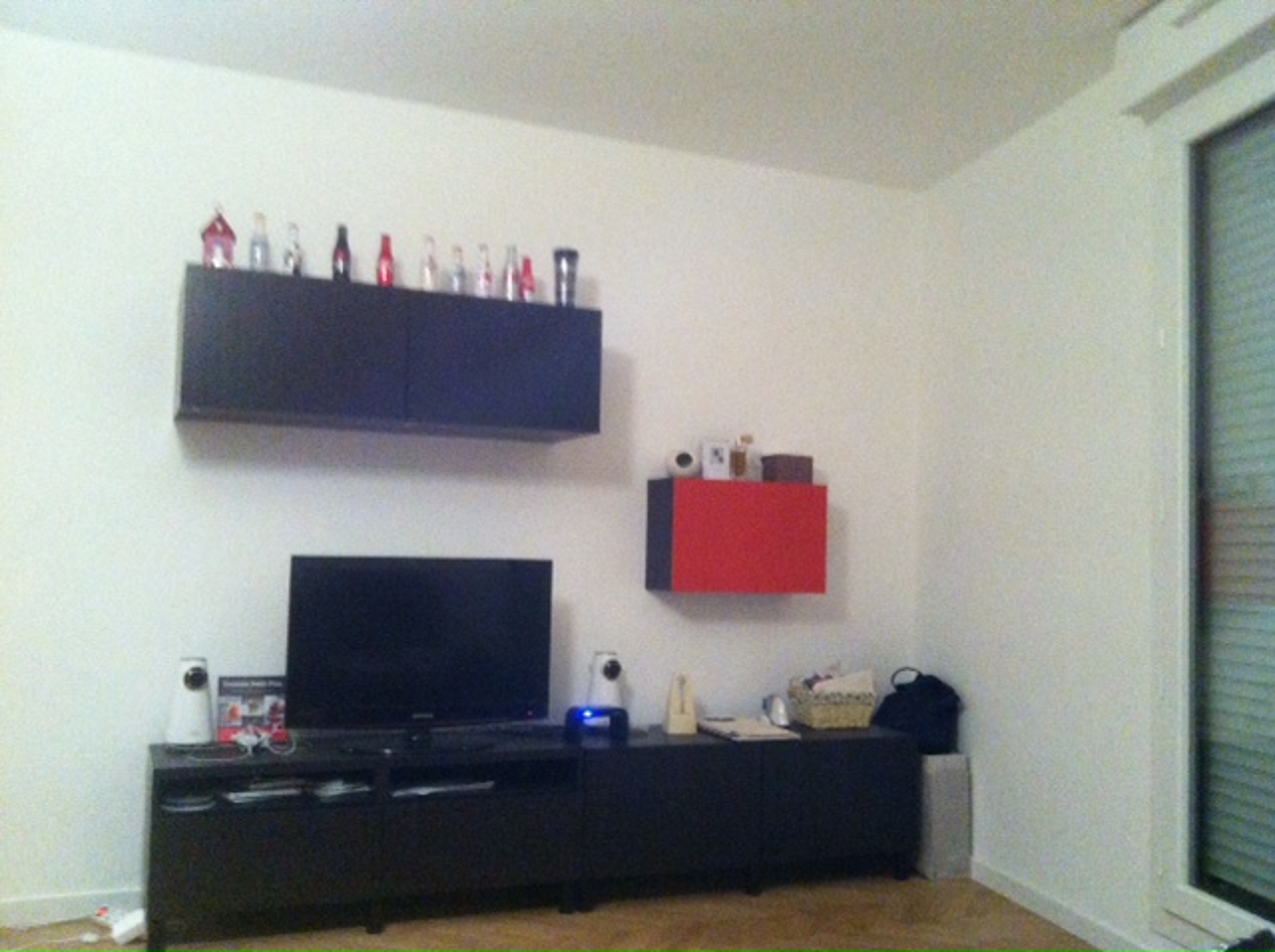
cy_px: 476
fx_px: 1287
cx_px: 638
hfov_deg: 52.7
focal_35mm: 35
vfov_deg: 40.6
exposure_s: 1/15
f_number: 2.8
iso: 640
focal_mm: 3.85
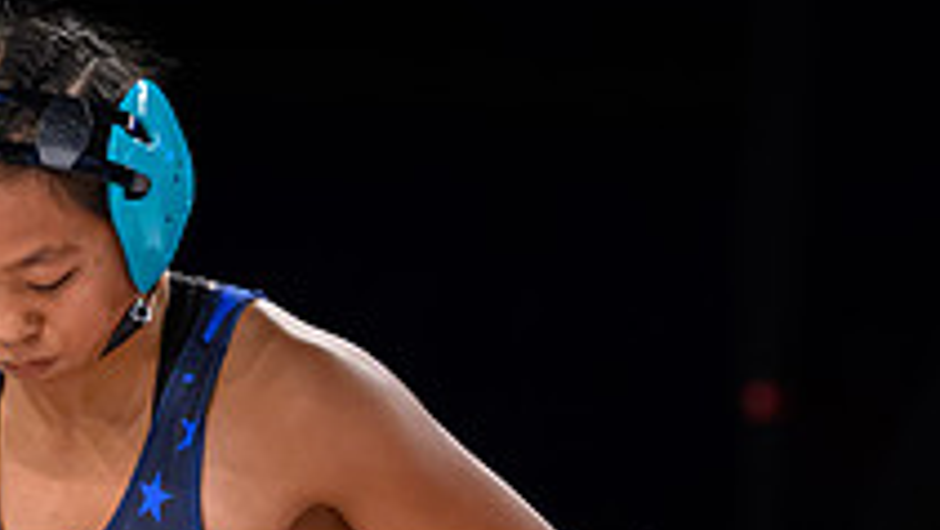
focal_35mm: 697
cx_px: 239
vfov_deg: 1.7
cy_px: 683
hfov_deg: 3.1
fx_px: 17384
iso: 4000
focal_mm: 175
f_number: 2.8
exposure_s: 1/800
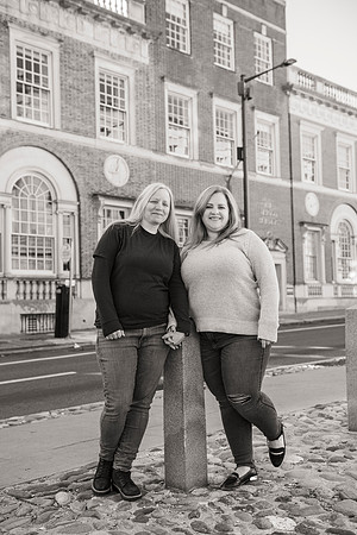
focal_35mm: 42
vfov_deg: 46.4
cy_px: 268
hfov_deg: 31.9
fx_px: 625
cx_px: 178
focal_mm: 42
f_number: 4
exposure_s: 1/1000
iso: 400
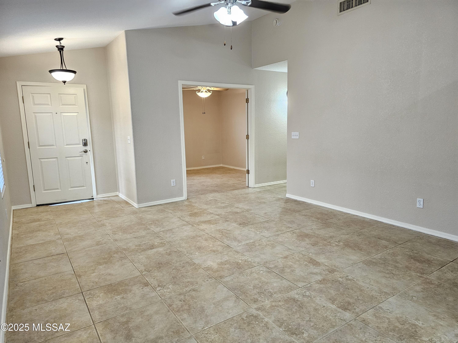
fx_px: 304
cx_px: 229
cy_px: 172
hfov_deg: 73.9
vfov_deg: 58.9
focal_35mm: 23
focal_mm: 6.3
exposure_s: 1/120
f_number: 1.7
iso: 500
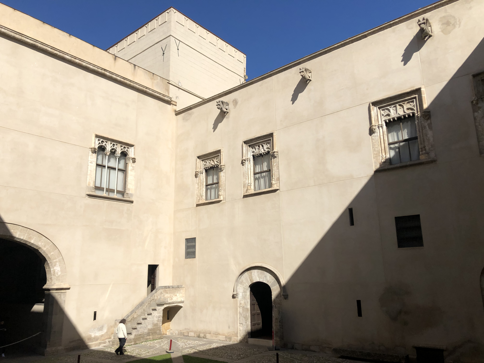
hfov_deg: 63.4
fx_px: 391
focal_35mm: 28
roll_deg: +2.2
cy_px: 182
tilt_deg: +13.5
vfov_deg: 49.7
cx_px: 242
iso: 20
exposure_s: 1/4367
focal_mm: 4
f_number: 1.8
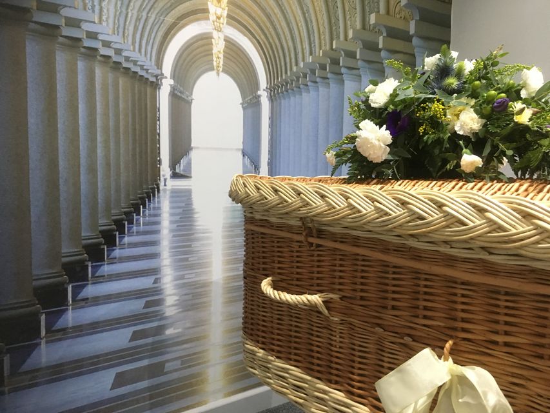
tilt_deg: -4.7
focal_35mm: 29
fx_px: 461
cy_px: 206
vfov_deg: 48.2
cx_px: 275
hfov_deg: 61.7
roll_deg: -0.3
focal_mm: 4.15
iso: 200
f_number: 2.2
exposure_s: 1/20
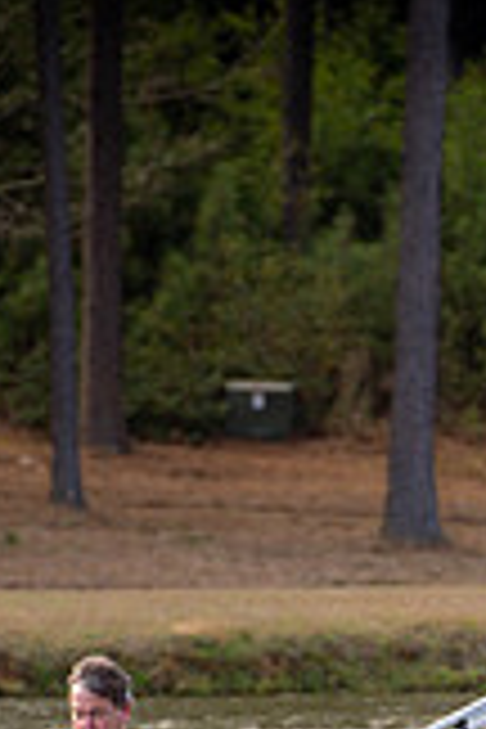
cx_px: 486
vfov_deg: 2.9
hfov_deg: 1.9
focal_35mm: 715
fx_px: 14478
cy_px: 855
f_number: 4.5
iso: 100
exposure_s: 1/200
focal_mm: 200
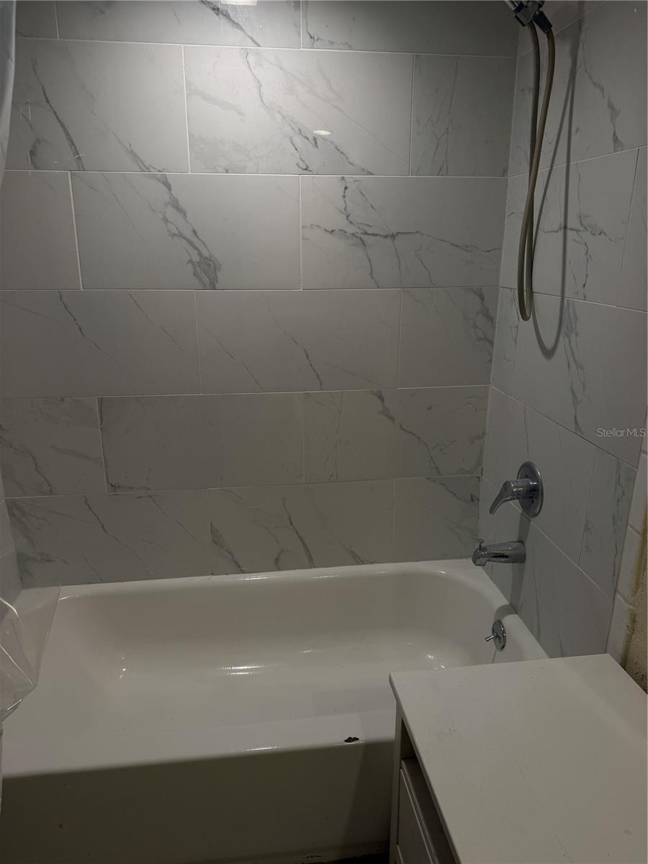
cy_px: 432
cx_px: 324
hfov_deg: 56.8
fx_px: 599
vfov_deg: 71.6
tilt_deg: -16.0
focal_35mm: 24
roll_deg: +0.2
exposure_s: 1/120
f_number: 1.78
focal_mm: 6.76
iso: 125
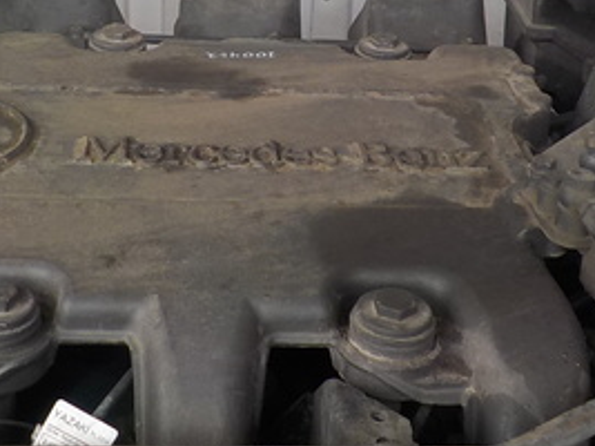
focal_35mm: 72
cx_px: 265
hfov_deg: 27.0
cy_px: 29
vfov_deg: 20.0
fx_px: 1237
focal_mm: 4.1
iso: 125
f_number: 3.3
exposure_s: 1/80
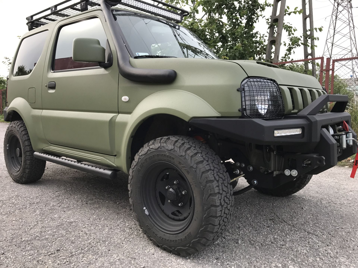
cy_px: 134
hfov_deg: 63.4
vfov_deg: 49.7
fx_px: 290
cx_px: 179
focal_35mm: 28
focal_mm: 3.99
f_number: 1.8
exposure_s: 1/606
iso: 20
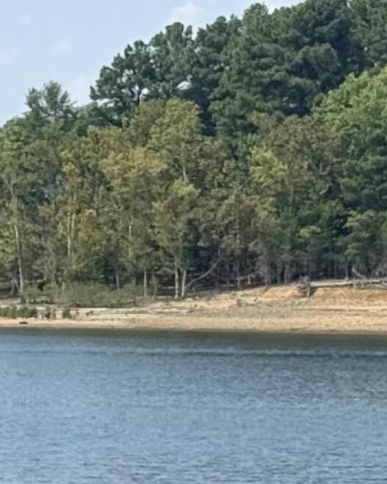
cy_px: 687
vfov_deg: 8.8
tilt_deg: -7.4
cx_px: -405
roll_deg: +0.0
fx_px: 3066
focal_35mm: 214
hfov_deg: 7.0
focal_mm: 6.76
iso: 64
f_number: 1.78
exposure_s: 1/3378
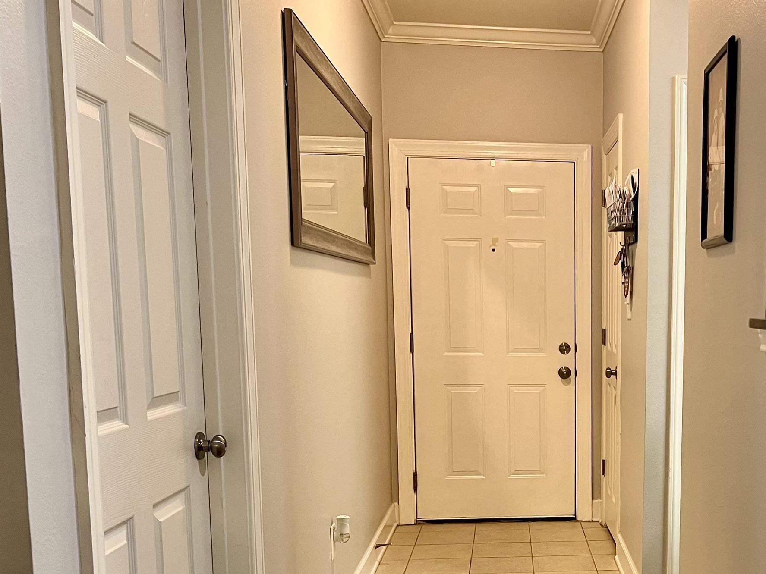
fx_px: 996
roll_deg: +0.2
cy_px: 435
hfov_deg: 40.0
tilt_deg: -7.5
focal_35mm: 45
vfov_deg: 31.6
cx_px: 636
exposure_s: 1/60
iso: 160
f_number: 1.5
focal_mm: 5.7
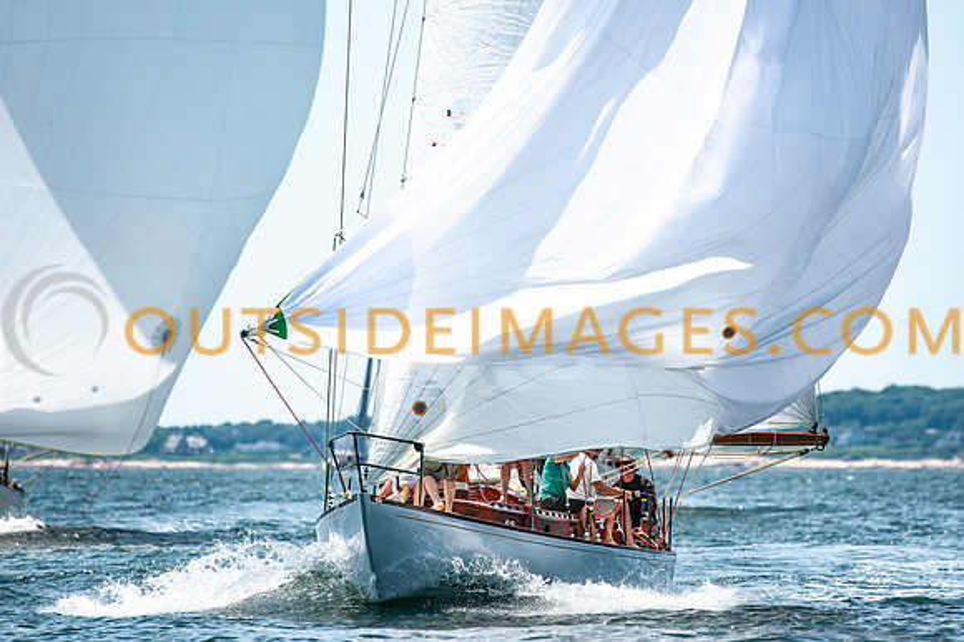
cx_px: 541
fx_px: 9015
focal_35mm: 337
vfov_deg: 4.1
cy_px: 282
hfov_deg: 6.1
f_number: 5
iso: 250
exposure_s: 1/2000
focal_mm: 300
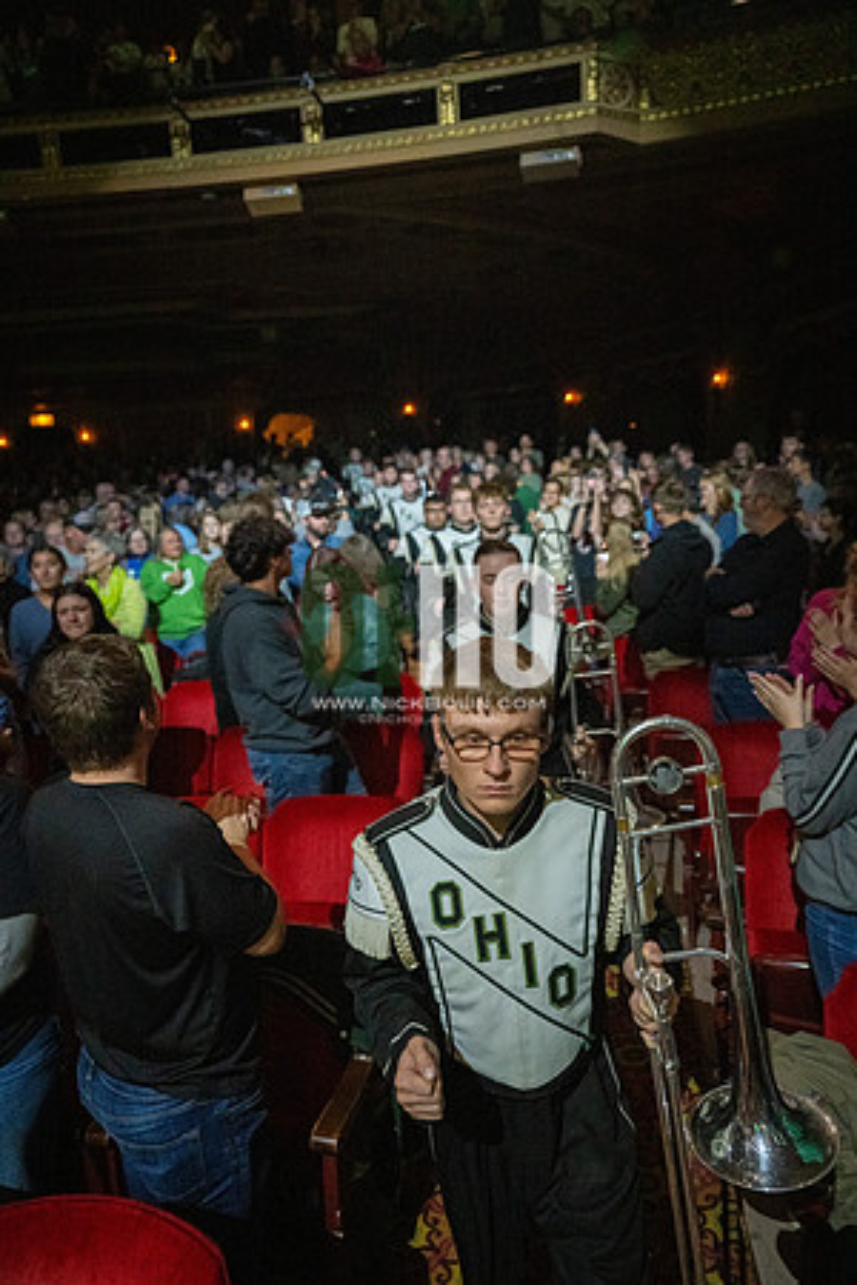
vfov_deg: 73.7
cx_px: 428
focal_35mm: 24
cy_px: 642
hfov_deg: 53.1
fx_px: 857
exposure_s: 1/500
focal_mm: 24
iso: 12800
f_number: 2.8
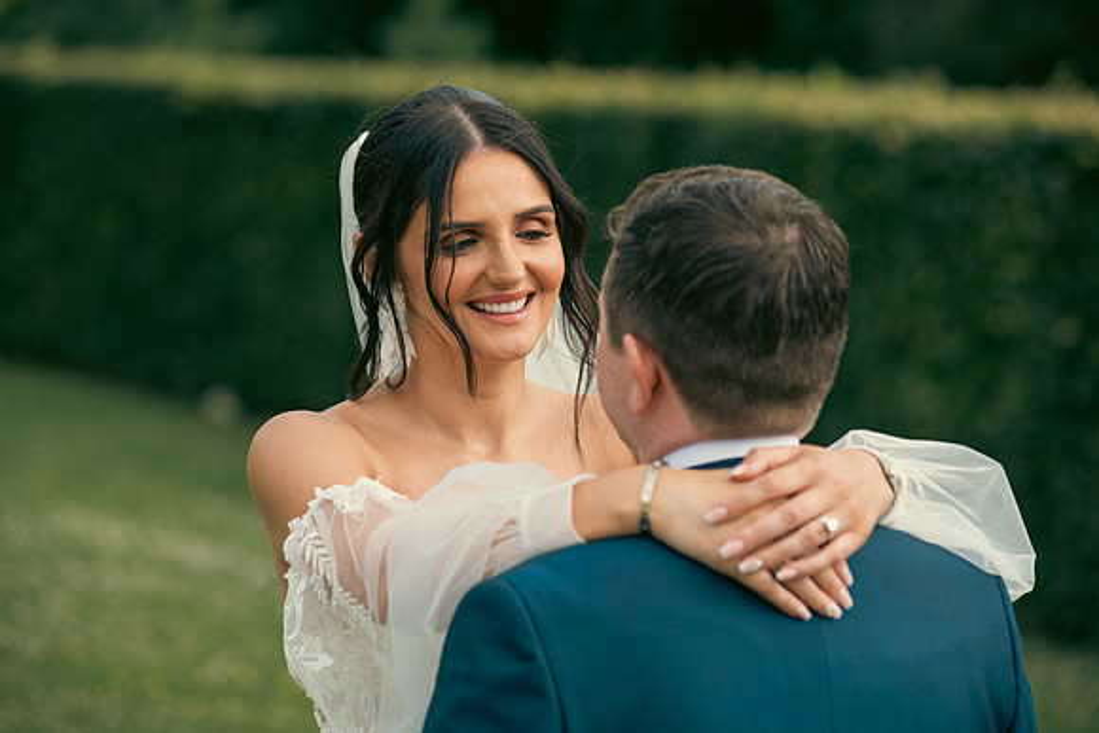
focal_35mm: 120
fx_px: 3664
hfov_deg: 17.1
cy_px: 366
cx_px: 550
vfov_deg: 11.4
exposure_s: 1/320
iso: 100
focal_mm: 120
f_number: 3.5
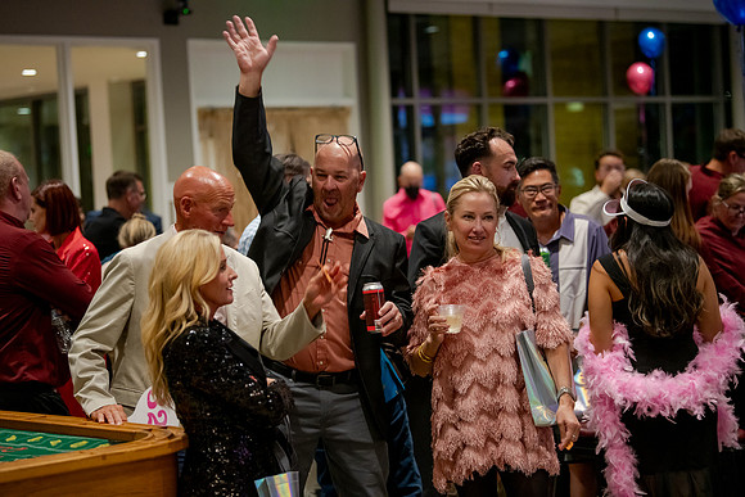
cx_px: 372
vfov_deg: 15.9
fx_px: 1780
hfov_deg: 23.6
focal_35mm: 86
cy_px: 248
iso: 3200
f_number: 2.8
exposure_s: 1/125
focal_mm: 86
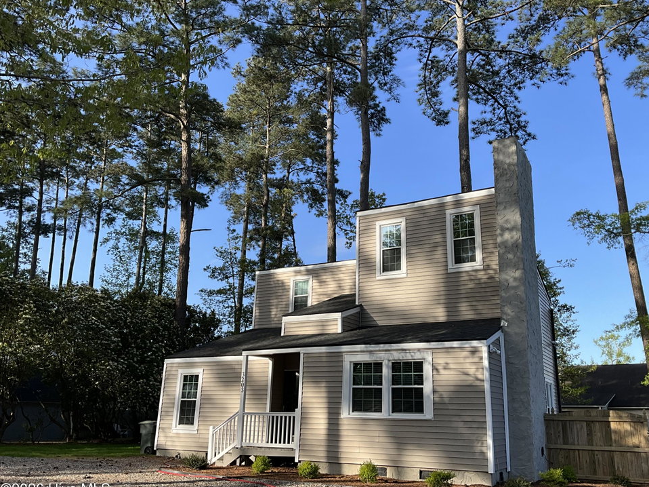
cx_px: 346
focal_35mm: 31
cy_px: 252
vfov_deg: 45.4
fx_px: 581
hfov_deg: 58.3
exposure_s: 1/855
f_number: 1.8
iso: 25
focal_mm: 3
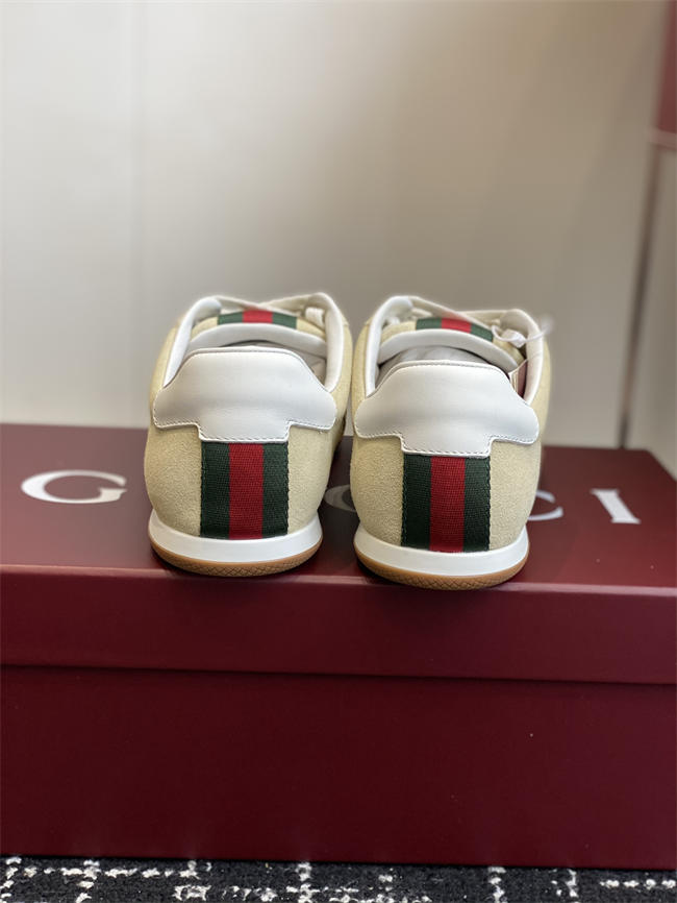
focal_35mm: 52
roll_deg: -4.1
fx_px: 1355
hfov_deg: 28.0
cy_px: 452
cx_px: 338
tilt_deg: -15.9
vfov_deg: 36.8
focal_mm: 6
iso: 50
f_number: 2
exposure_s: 1/122
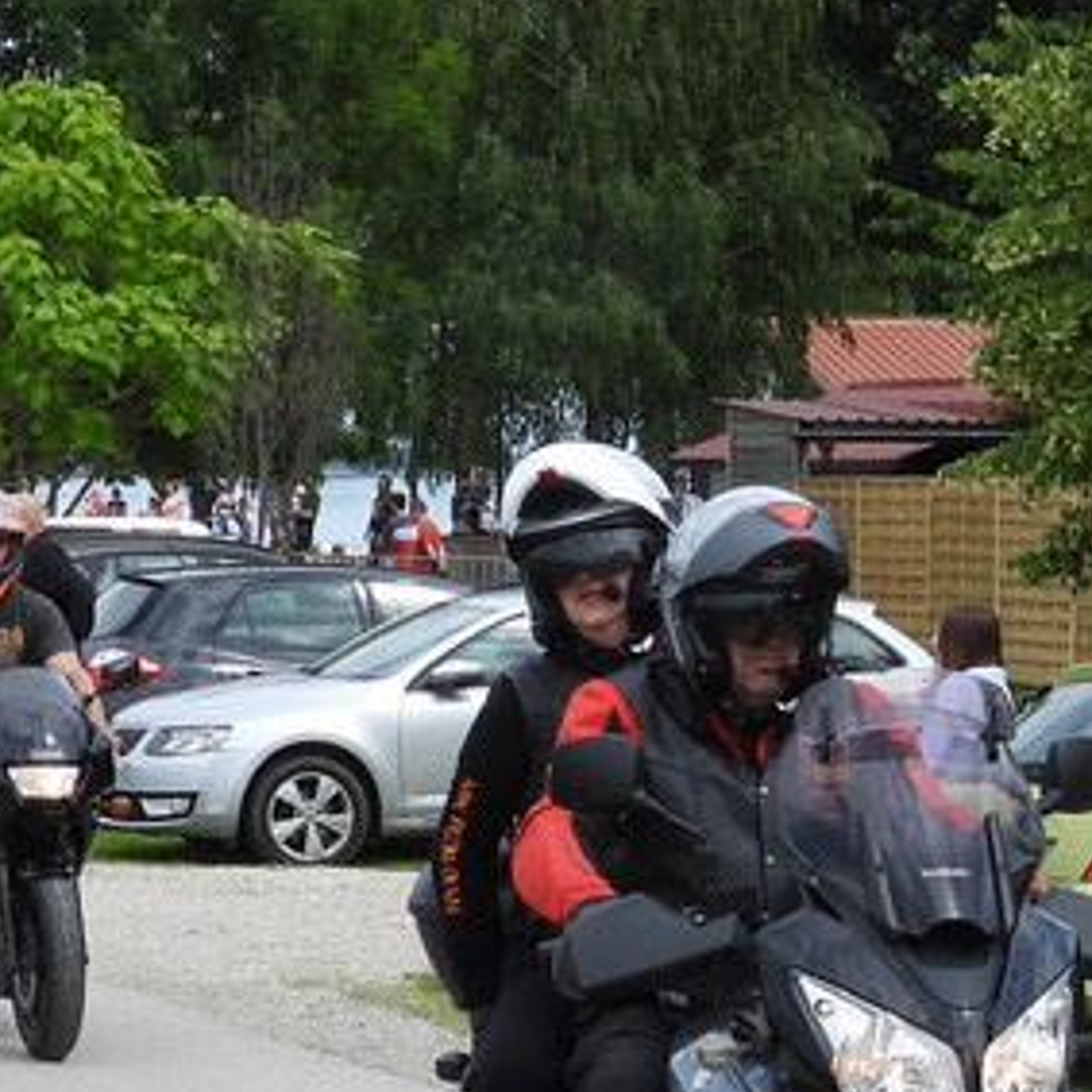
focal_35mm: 165
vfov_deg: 10.5
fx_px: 5889
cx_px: 737
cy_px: 1158
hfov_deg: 10.6
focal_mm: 7.9
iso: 100
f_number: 3.2
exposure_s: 1/1000
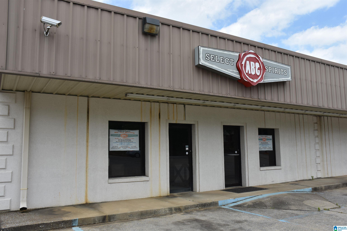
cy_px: 116
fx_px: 289
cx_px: 174
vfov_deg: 43.6
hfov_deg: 61.9
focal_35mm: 30
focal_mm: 20
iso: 280
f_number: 8
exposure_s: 1/500
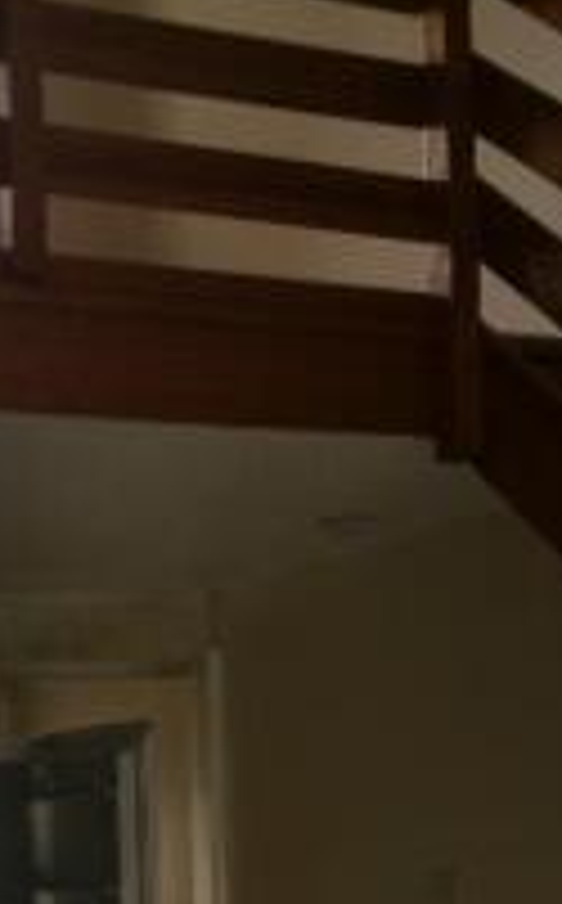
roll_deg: +3.1
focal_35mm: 67
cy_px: 924
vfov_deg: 28.6
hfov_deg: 18.4
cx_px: -108
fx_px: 1648
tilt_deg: -1.7
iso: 40
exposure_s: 1/50
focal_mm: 4.15
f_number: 2.2
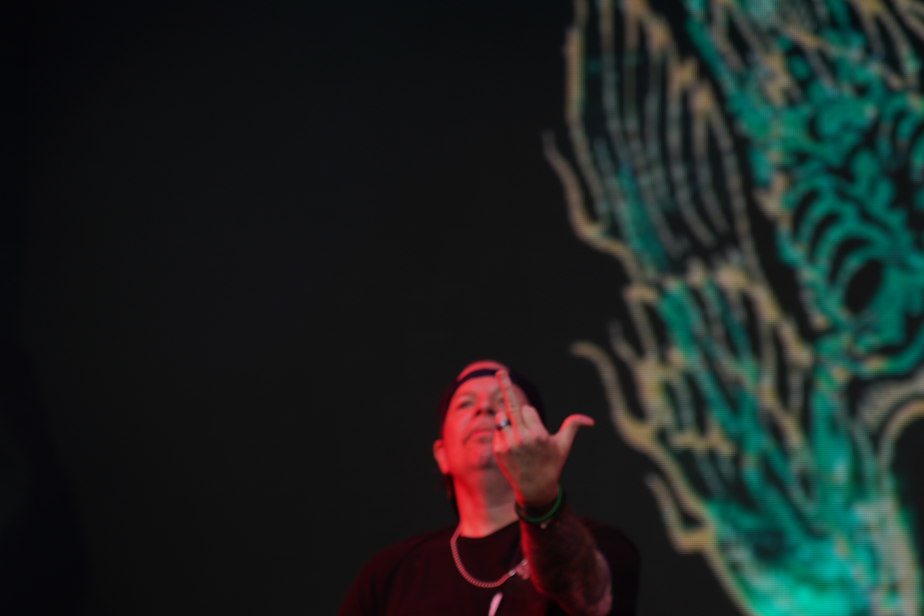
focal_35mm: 163
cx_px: 600
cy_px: 456
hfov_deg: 12.6
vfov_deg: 8.4
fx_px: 4184
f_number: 4
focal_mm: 105
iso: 100
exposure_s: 1/125
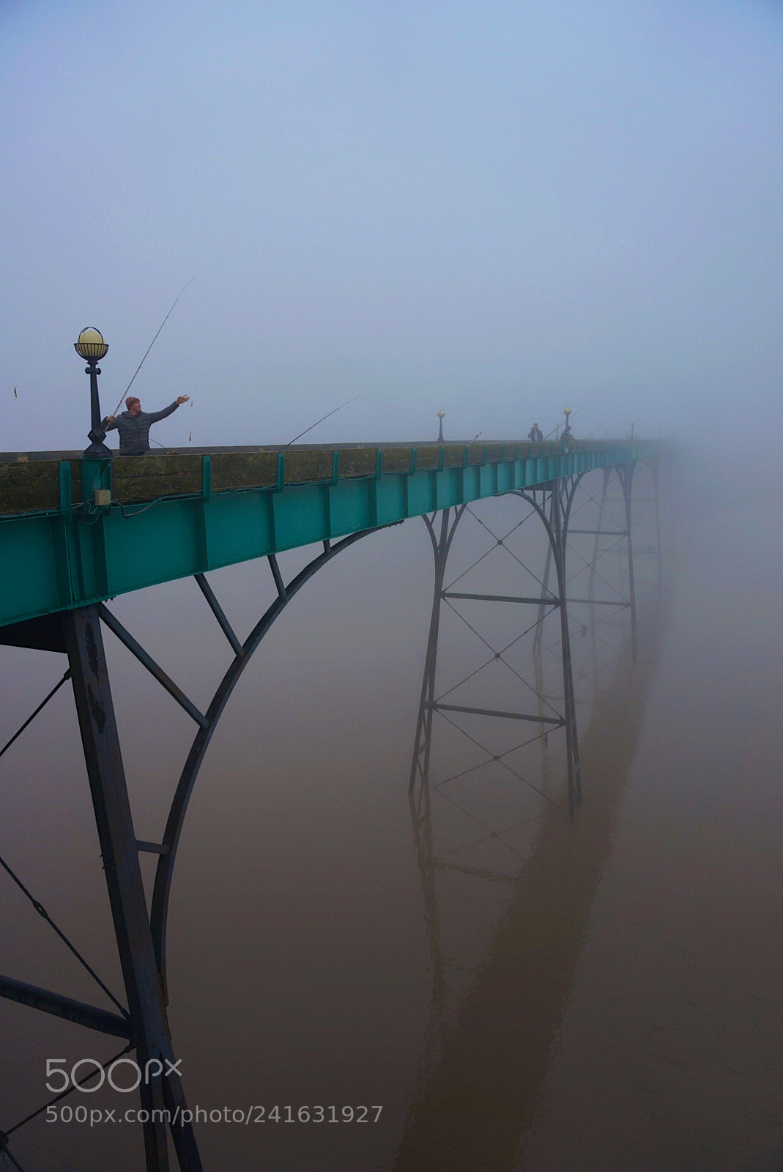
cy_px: 586
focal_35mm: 24
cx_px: 392
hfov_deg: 53.2
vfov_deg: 73.7
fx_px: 782
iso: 100
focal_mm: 16
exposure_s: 1/60
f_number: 4
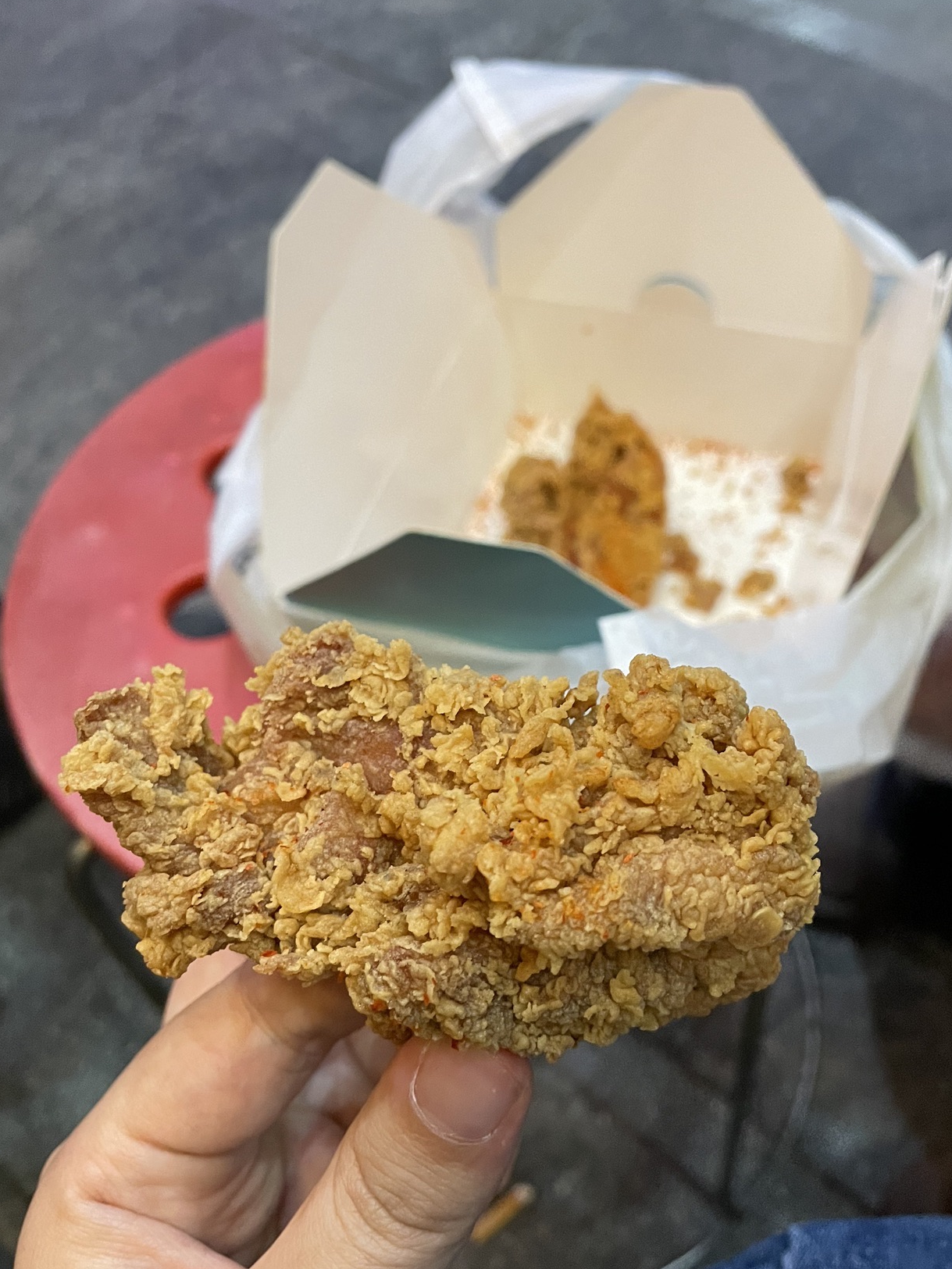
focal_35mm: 32
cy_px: 644
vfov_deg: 56.8
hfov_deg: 43.9
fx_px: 1173
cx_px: 578
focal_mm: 4.2
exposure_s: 1/50
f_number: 1.6
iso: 400
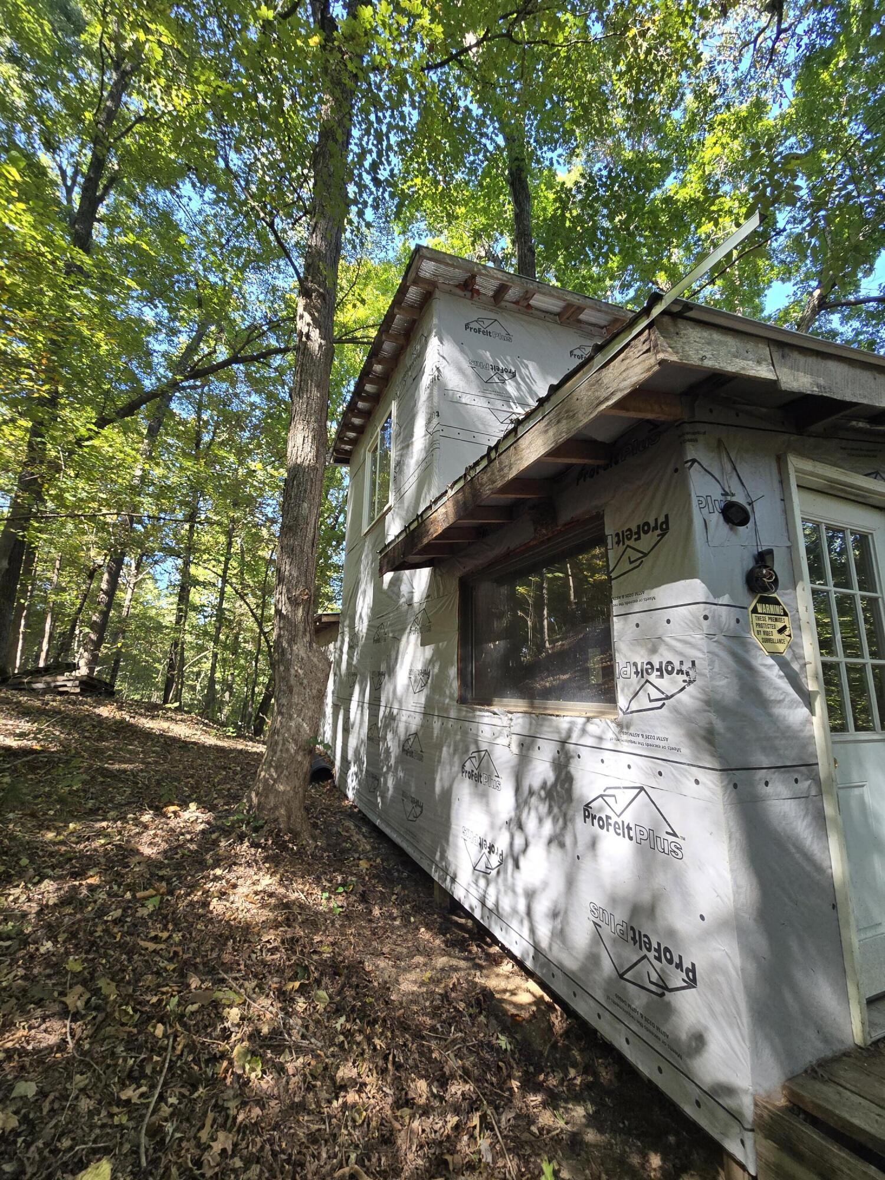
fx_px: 443
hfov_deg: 89.9
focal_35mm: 13
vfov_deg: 106.2
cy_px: 590
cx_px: 442
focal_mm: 2.2
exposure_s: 1/120
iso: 80
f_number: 2.2
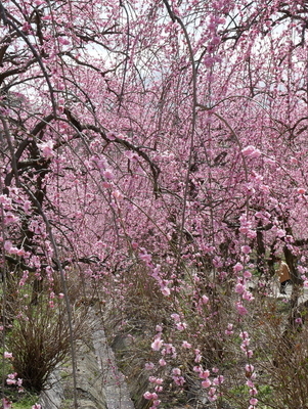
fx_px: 1065
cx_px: 141
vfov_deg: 21.7
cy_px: 220
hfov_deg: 16.4
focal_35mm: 90
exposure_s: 1/320
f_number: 9
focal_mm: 30
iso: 200
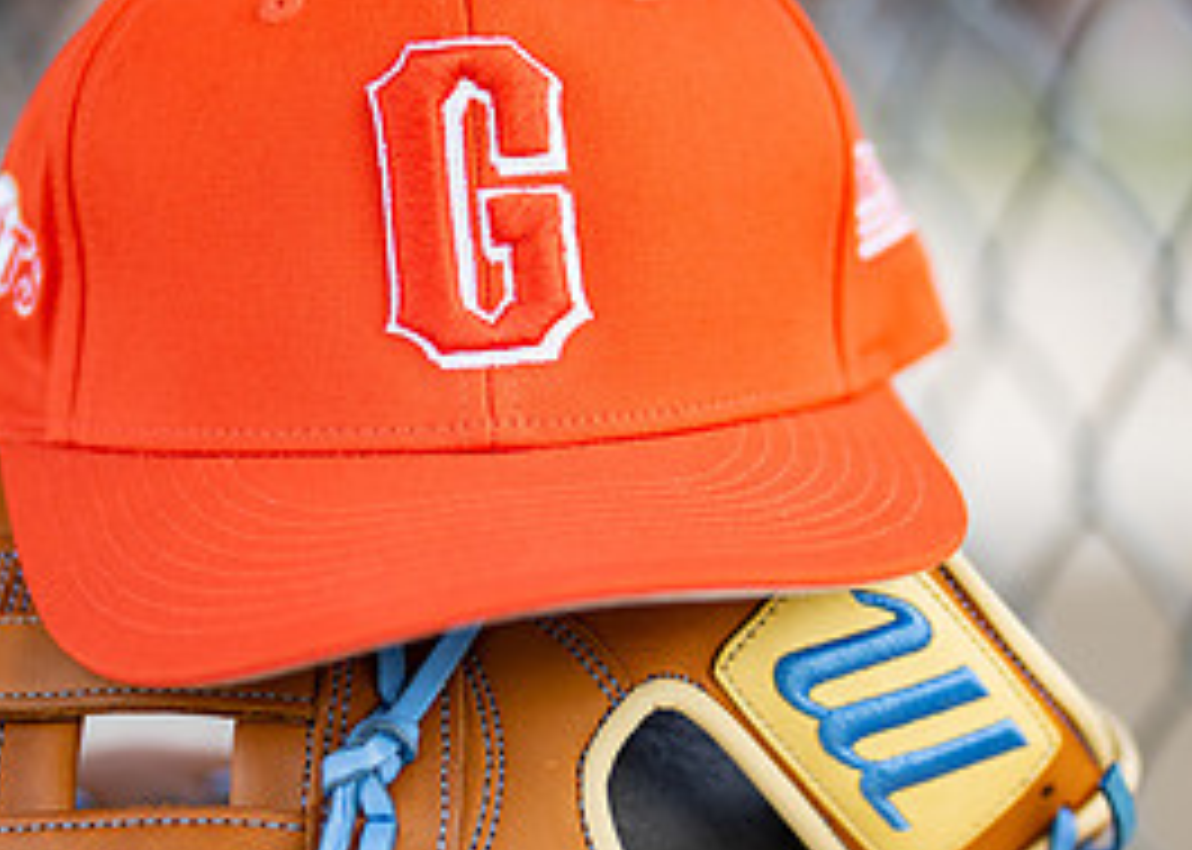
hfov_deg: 14.2
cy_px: 462
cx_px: 634
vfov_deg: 10.2
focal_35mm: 141
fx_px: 4771
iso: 100
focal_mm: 50
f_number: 1.2
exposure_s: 1/1250
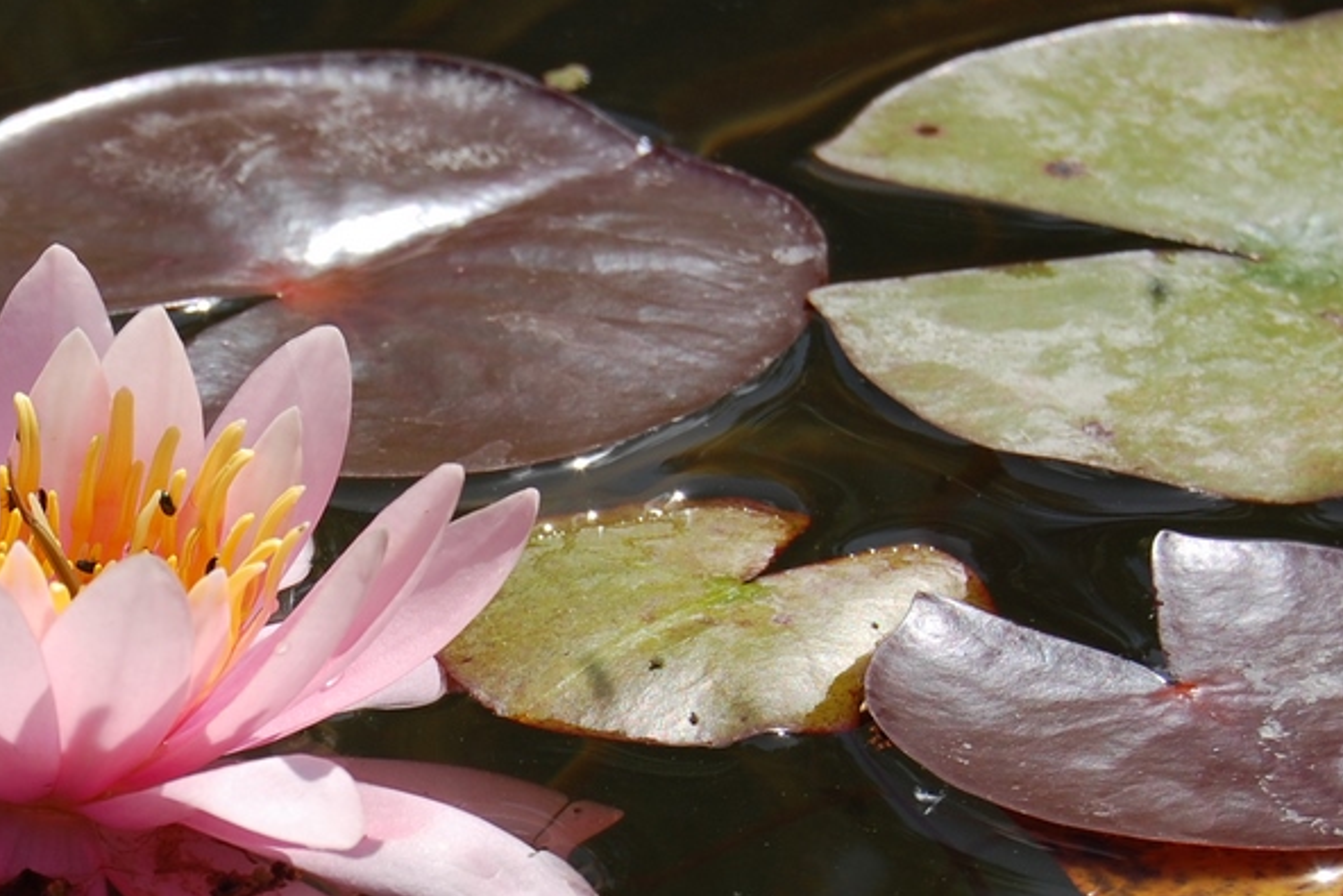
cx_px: 32
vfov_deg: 8.2
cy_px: 830
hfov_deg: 12.2
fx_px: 6232
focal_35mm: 167
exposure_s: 1/400
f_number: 10
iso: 200
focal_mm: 55
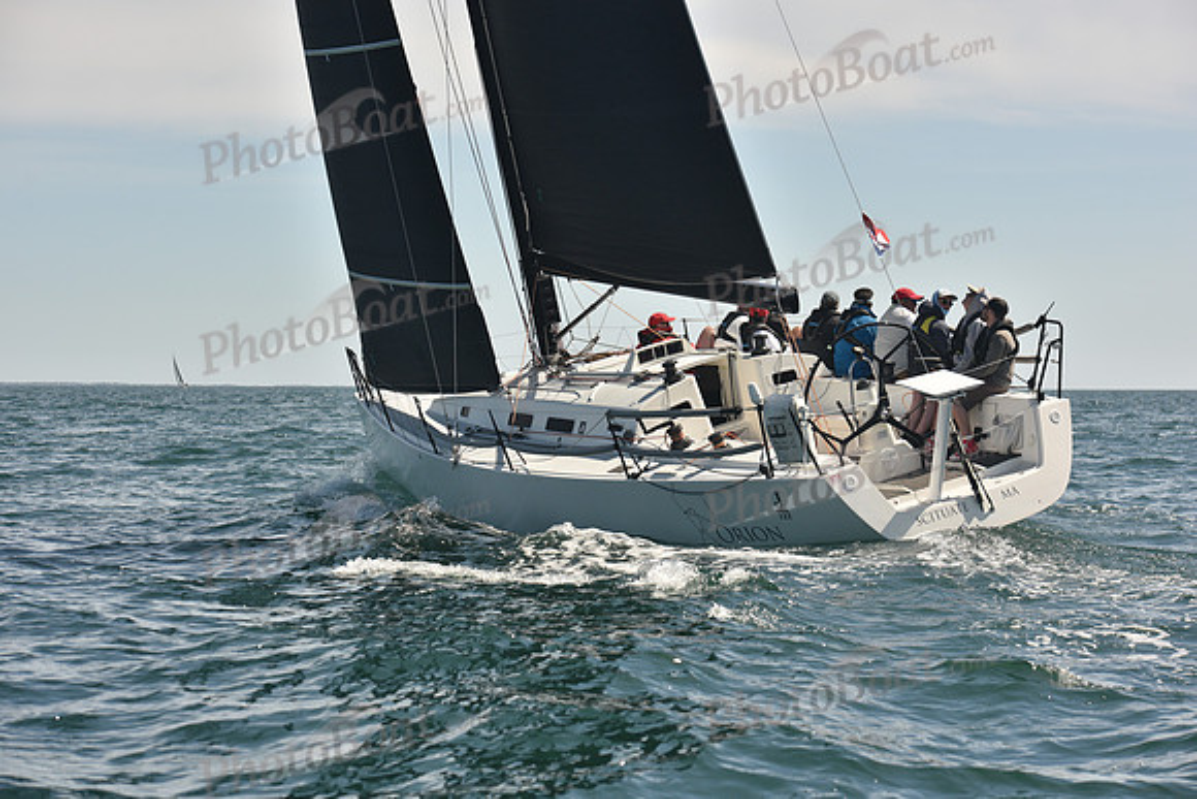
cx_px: 598
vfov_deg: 14.0
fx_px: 3259
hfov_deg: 20.8
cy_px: 400
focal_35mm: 98
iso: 250
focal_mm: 98
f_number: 6.3
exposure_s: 1/640
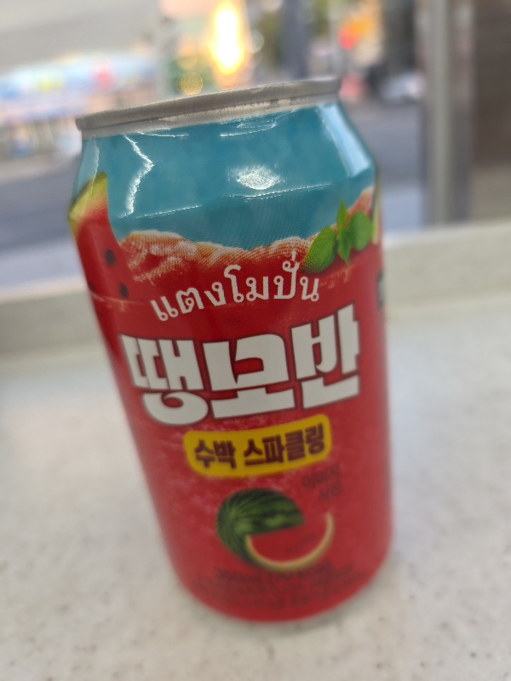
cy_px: 340
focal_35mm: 23
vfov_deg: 73.9
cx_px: 256
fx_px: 453
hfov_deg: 58.9
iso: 32
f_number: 1.7
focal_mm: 6.3
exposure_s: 1/60.2
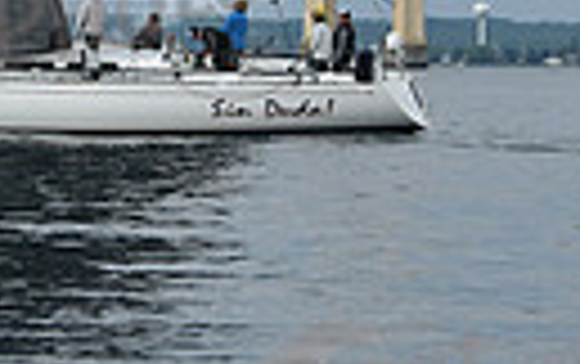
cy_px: -213
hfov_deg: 5.1
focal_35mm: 412
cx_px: -247
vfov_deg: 3.2
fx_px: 6521
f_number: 5.6
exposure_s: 1/800
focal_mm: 90
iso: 250
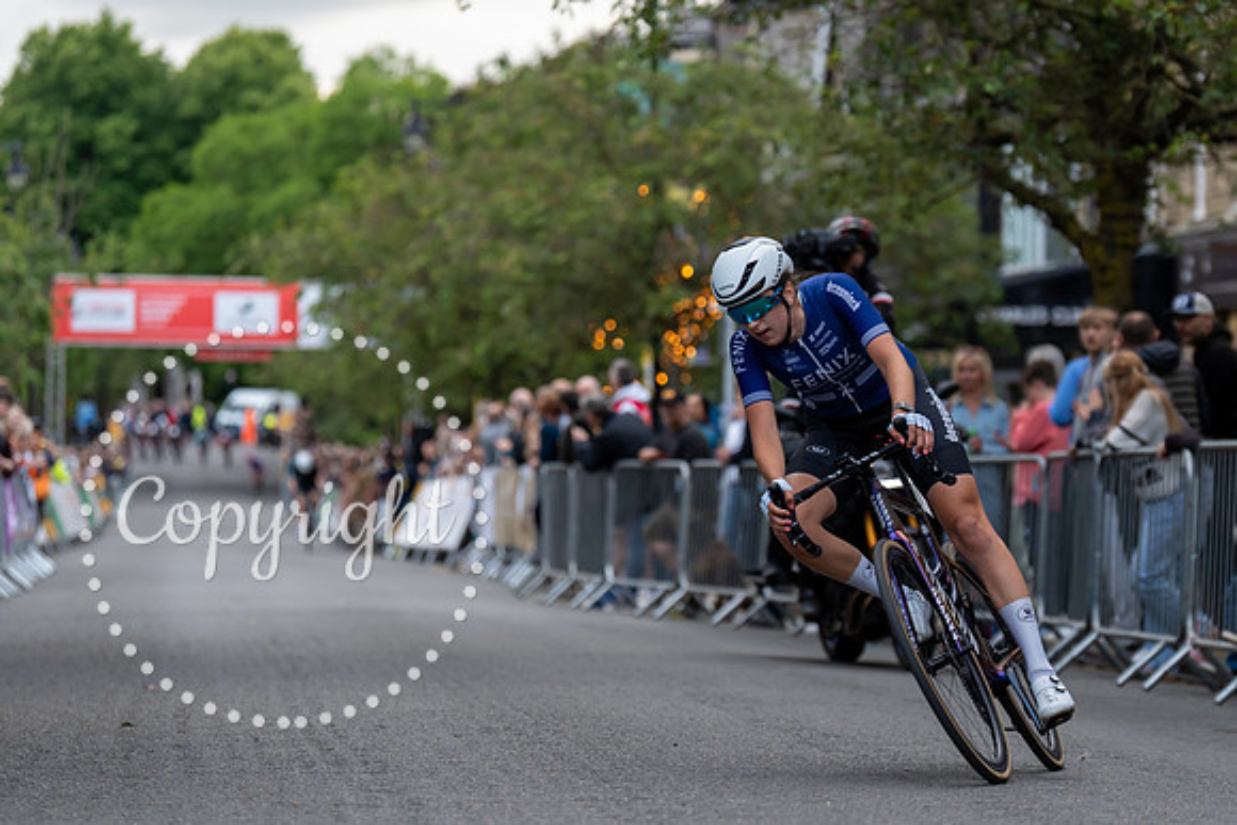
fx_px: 5135
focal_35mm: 149
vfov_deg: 9.2
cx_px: 751
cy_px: 388
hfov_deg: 13.7
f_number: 2.8
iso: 640
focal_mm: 115
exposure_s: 1/800
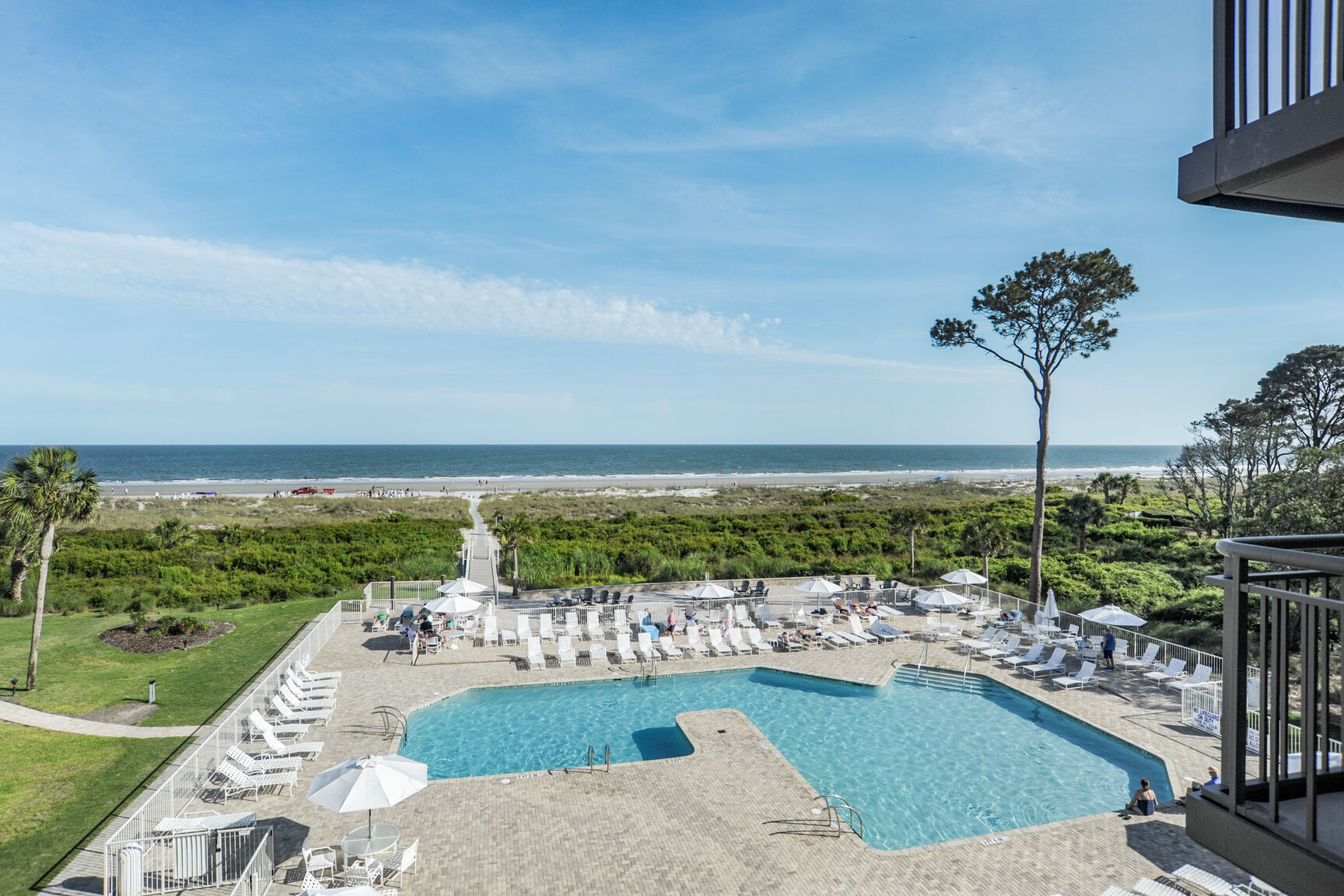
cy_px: 448
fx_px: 672
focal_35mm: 18
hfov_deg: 90.0
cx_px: 672
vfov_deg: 67.4
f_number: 9
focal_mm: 18
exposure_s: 1/1250
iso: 320
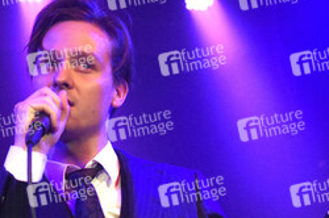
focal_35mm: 84
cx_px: 157
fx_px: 766
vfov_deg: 16.2
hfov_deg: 24.2
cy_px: 159
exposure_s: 1/80
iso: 4000
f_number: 4
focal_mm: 31
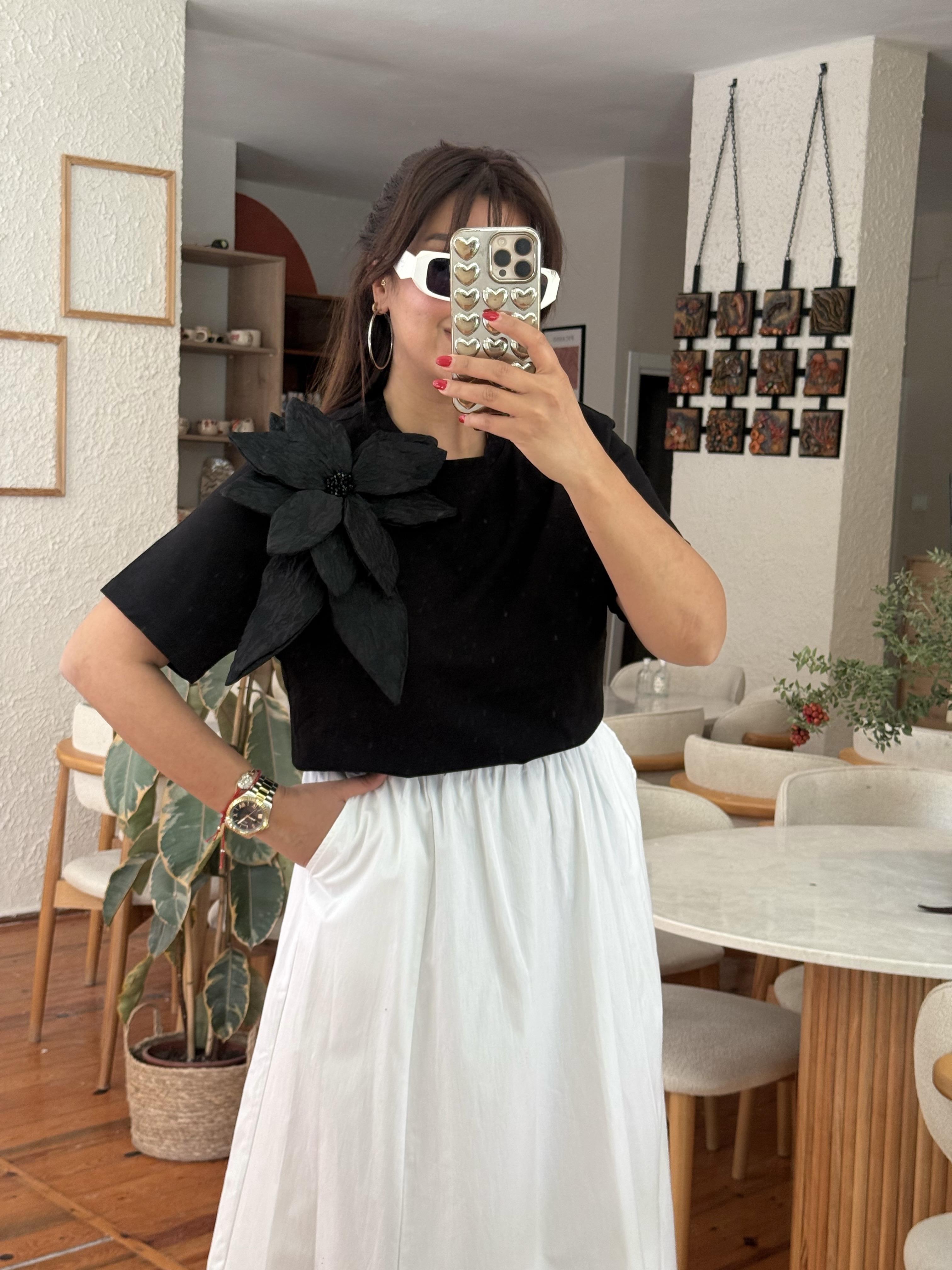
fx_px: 1760
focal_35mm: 48
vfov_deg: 39.7
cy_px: 635
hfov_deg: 30.3
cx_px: 476
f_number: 1.78
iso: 100
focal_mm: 6.76
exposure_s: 1/100
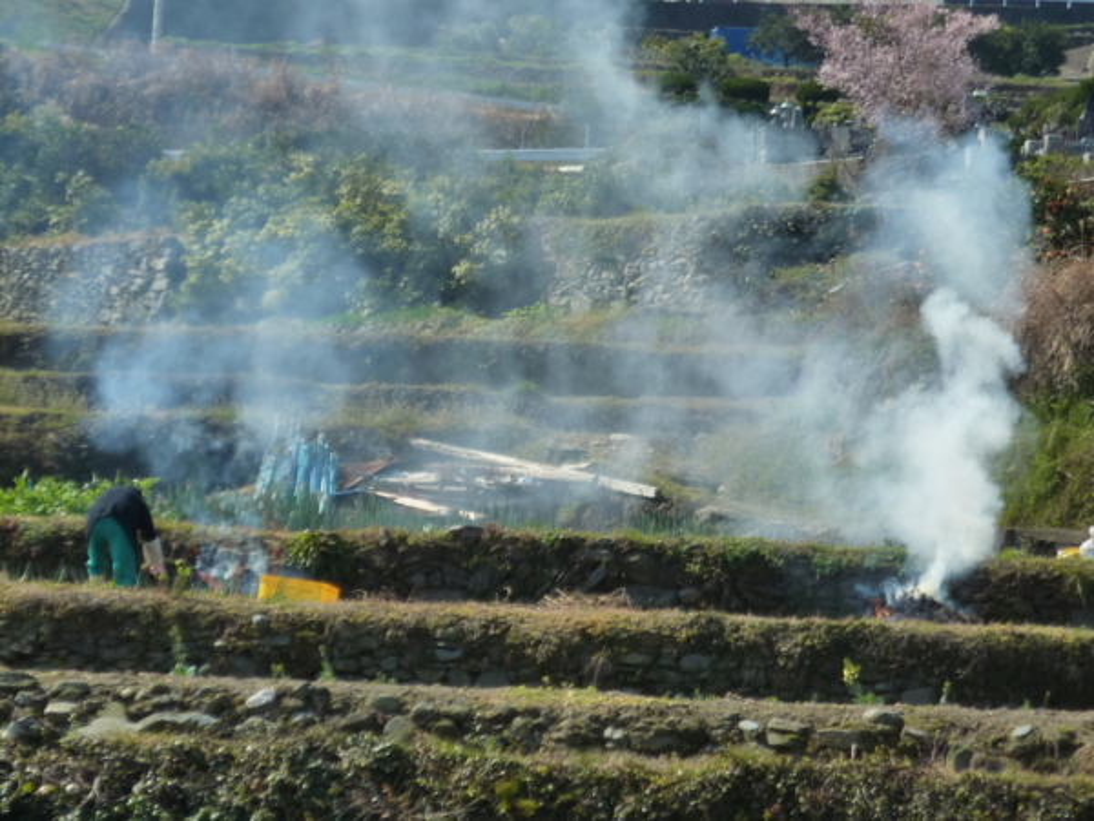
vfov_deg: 6.3
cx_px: 547
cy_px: 410
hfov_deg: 8.4
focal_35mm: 235
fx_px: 7427
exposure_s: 1/500
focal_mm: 32.1
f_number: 4.5
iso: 125
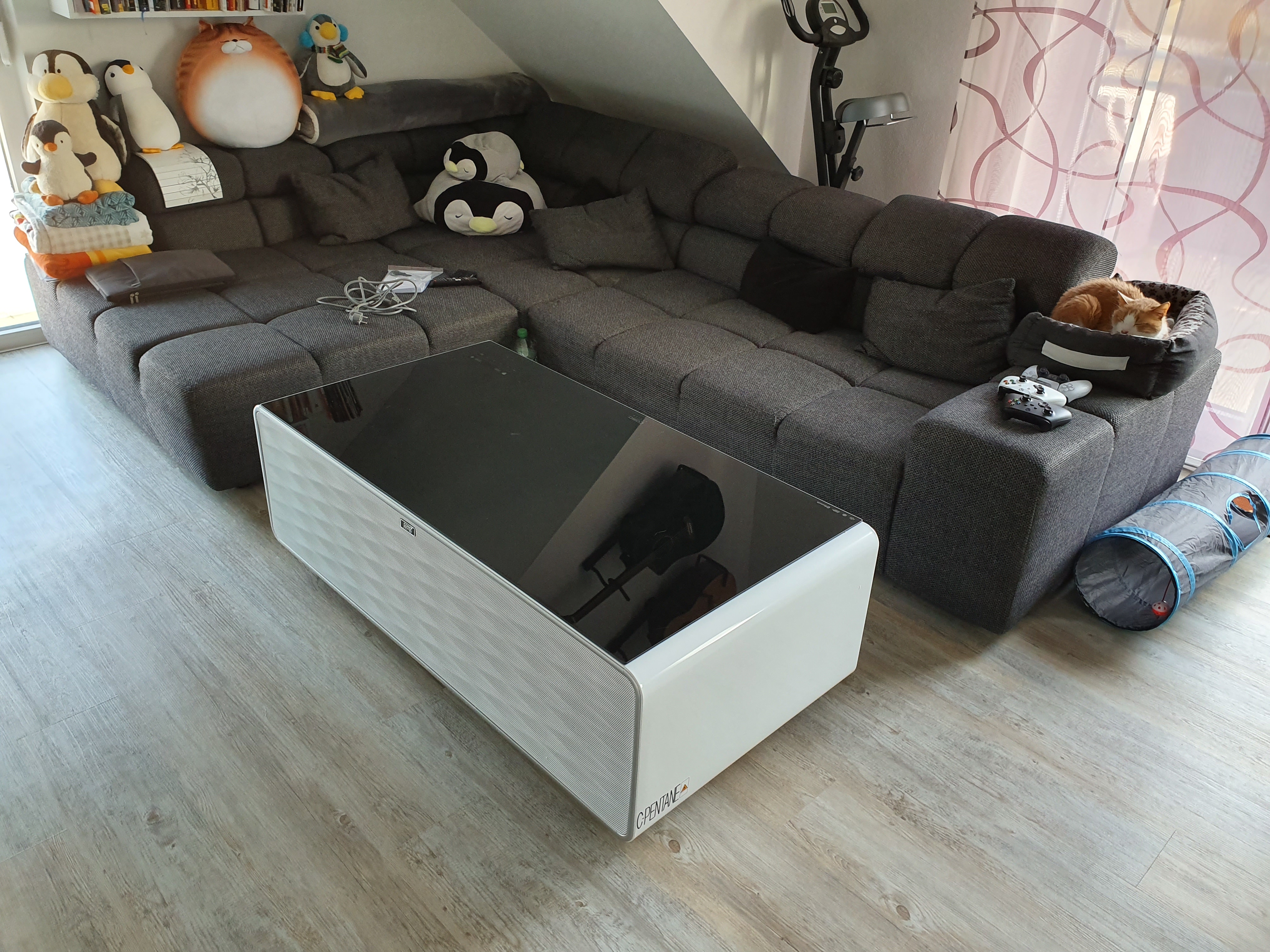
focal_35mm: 26
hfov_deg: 67.3
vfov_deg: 53.1
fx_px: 954
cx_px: 635
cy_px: 476
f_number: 2.4
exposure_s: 1/50
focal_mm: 4.32
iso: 200
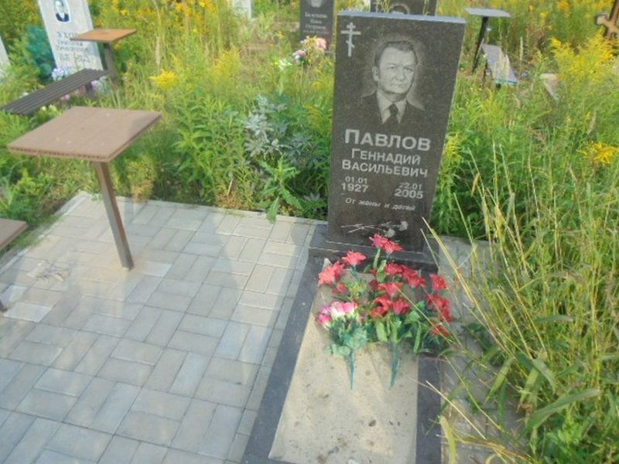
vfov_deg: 53.1
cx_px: 310
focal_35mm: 26
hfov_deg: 67.3
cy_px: 232
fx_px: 465
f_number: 3.5
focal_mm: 4.6
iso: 100
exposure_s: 1/400
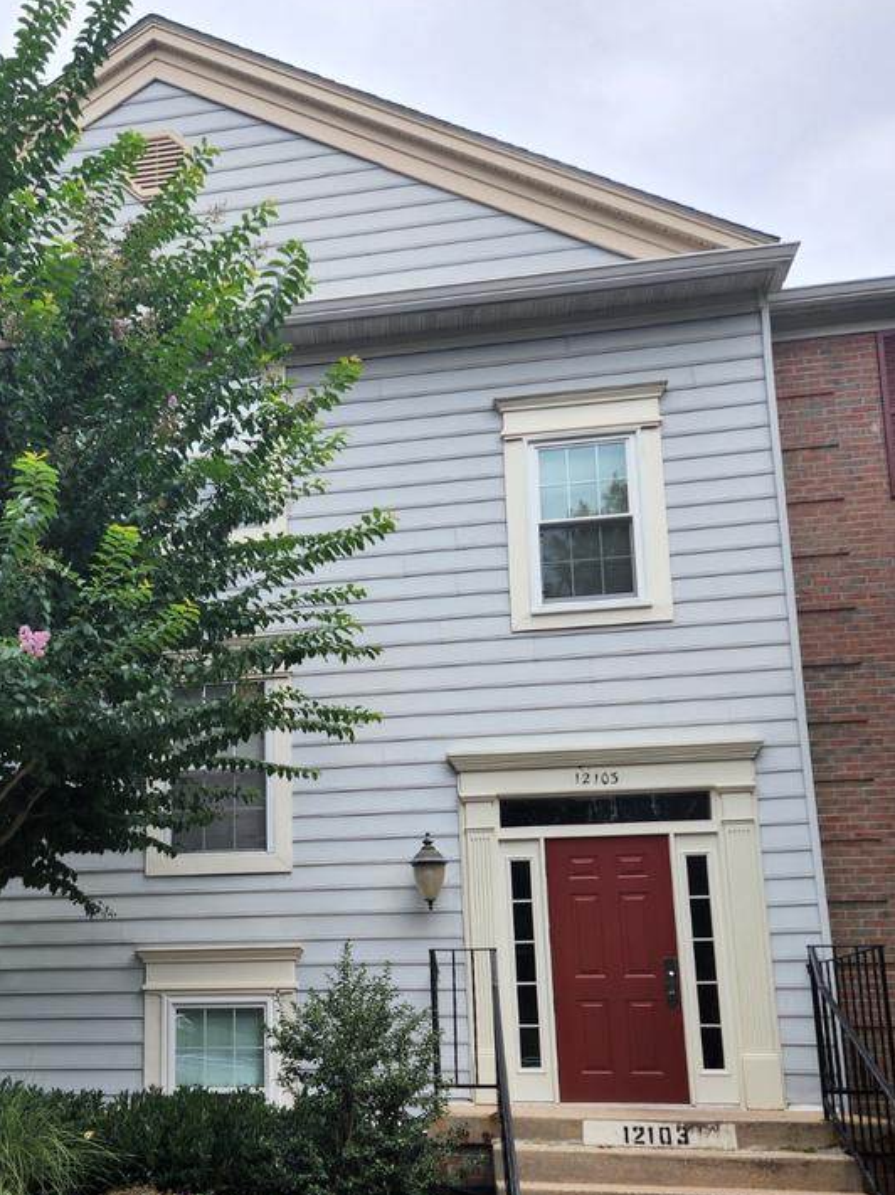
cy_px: 835
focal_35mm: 35
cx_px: 220
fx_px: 1207
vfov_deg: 51.3
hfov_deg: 39.5
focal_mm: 5.4
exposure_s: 1/476
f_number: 1.8
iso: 20
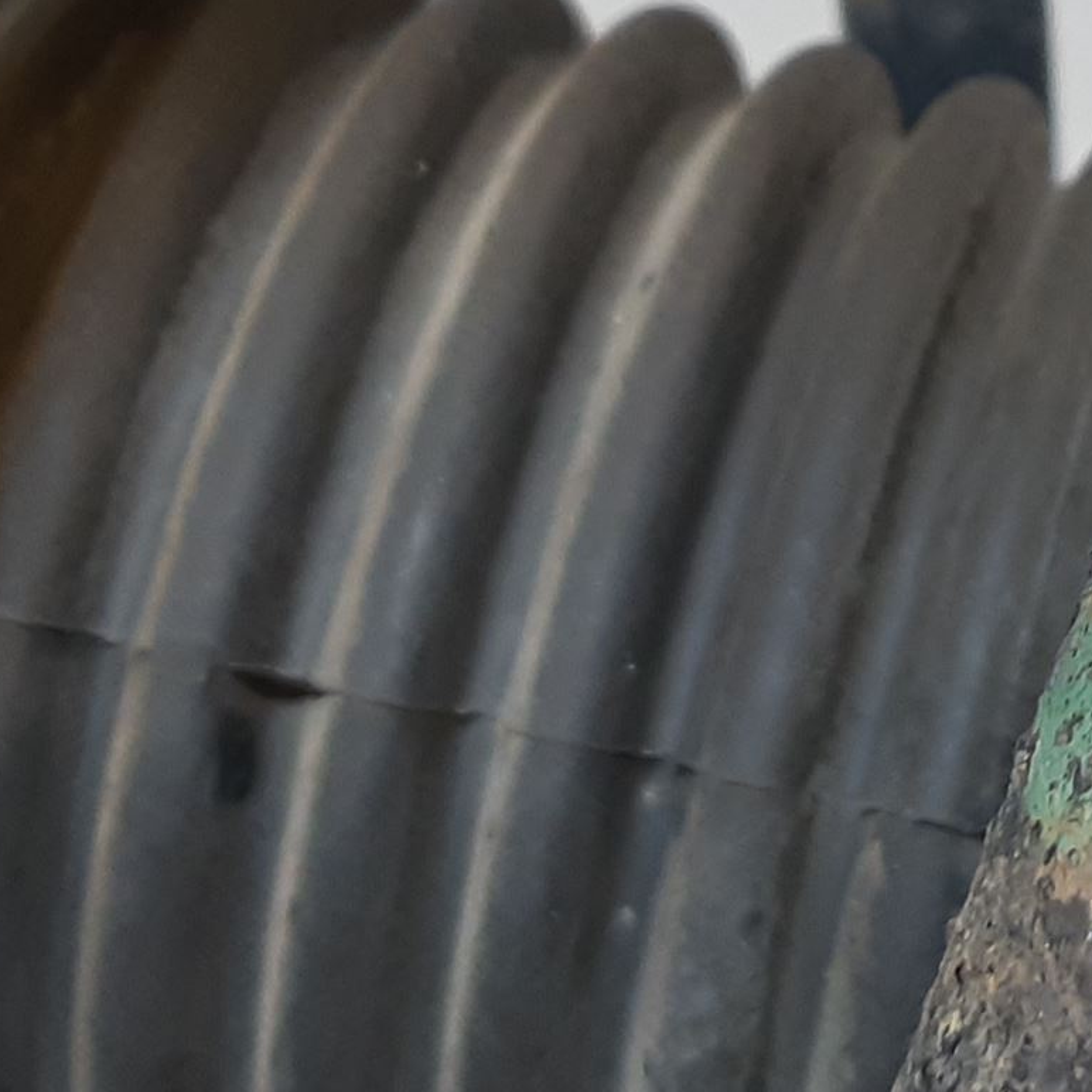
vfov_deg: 27.7
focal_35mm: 61
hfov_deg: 24.8
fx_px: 2177
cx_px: 1383
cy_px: 266
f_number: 1.7
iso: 100
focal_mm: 3.93
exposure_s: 1/50
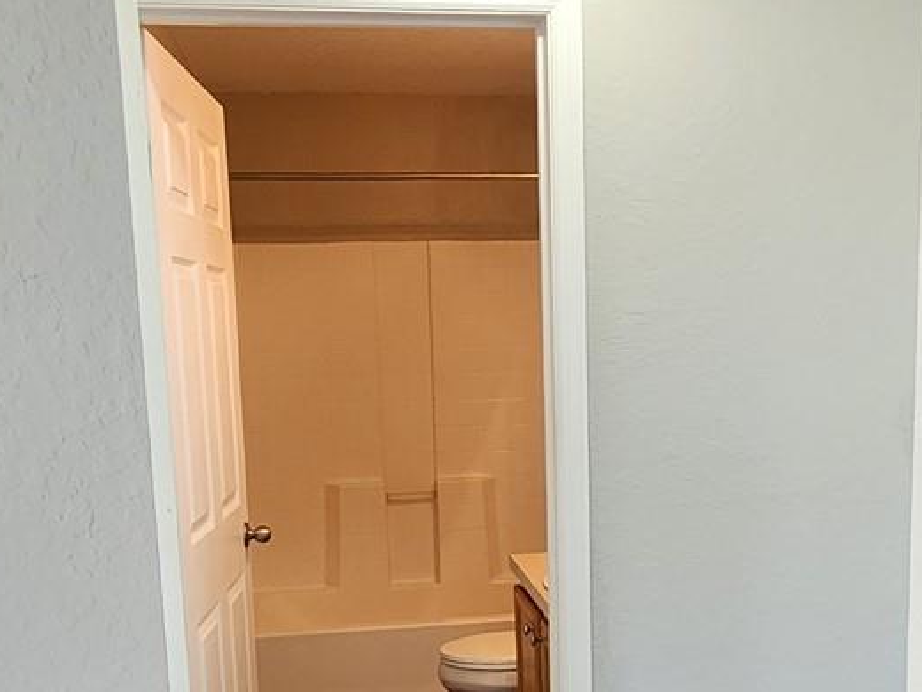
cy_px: 509
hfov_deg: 46.7
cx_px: 516
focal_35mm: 40
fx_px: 1065
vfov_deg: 35.3
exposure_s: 1/60
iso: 400
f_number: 2.2
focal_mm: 2.2
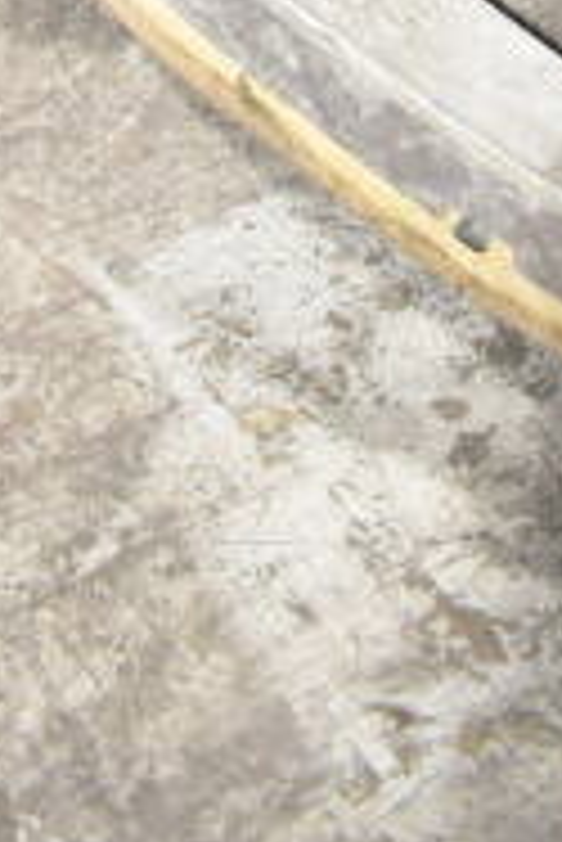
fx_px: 3085
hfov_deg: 10.4
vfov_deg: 12.5
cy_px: -1126
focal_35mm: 132
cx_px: 261
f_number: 3.5
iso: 1600
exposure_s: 1/50
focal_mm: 18
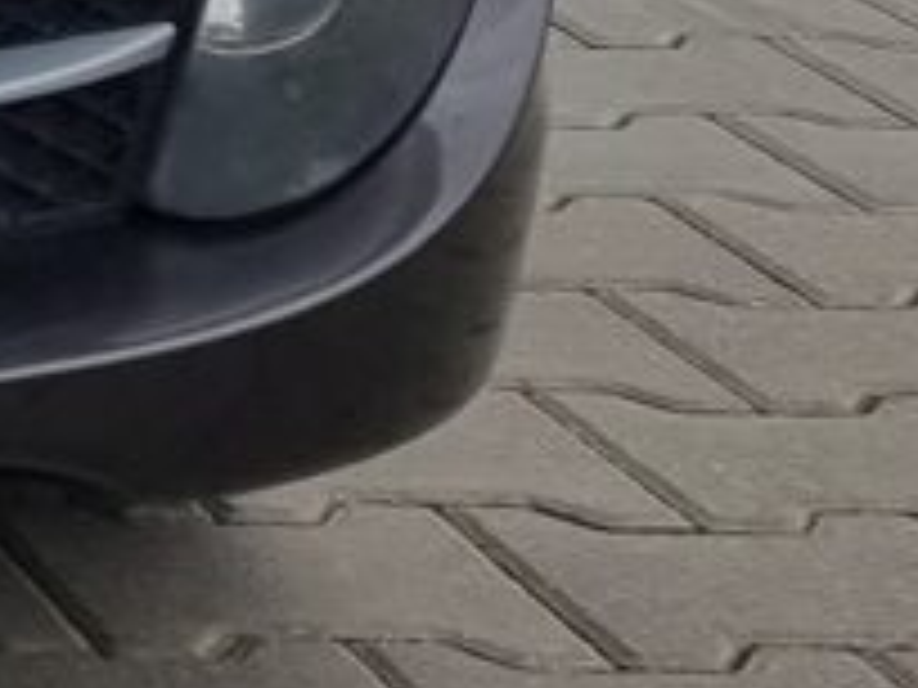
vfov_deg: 7.0
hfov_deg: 8.6
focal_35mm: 188
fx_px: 4986
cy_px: -1488
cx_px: -1912
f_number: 1.8
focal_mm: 6.7
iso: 50
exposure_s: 1/278
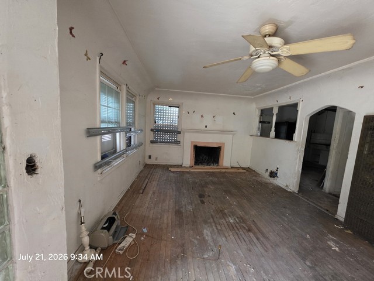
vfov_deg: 89.9
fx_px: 140
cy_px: 140
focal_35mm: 13
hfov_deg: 106.2
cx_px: 187
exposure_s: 1/60
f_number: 1.9
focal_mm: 2.2
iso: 1000
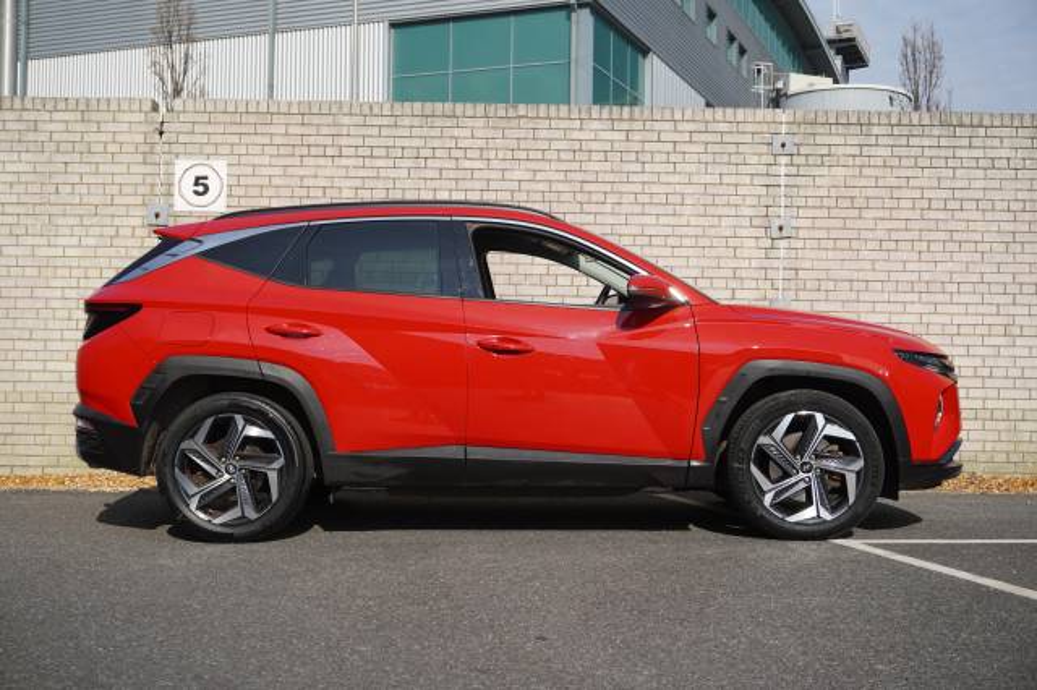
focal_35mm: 42
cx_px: 518
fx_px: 1209
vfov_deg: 31.9
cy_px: 345
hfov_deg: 46.4
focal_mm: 28
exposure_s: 1/250
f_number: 6.3
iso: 100
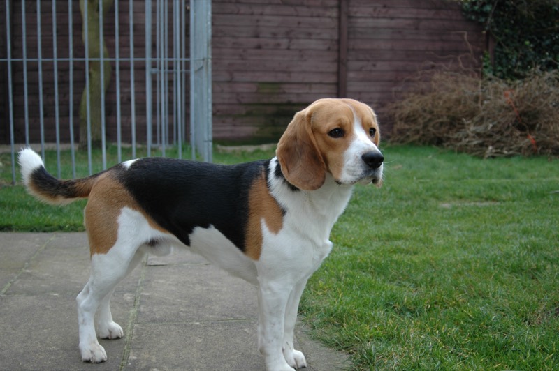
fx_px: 652
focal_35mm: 42
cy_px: 186
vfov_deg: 31.8
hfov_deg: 46.4
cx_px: 280
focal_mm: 28
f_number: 3.5
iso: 200
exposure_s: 1/50
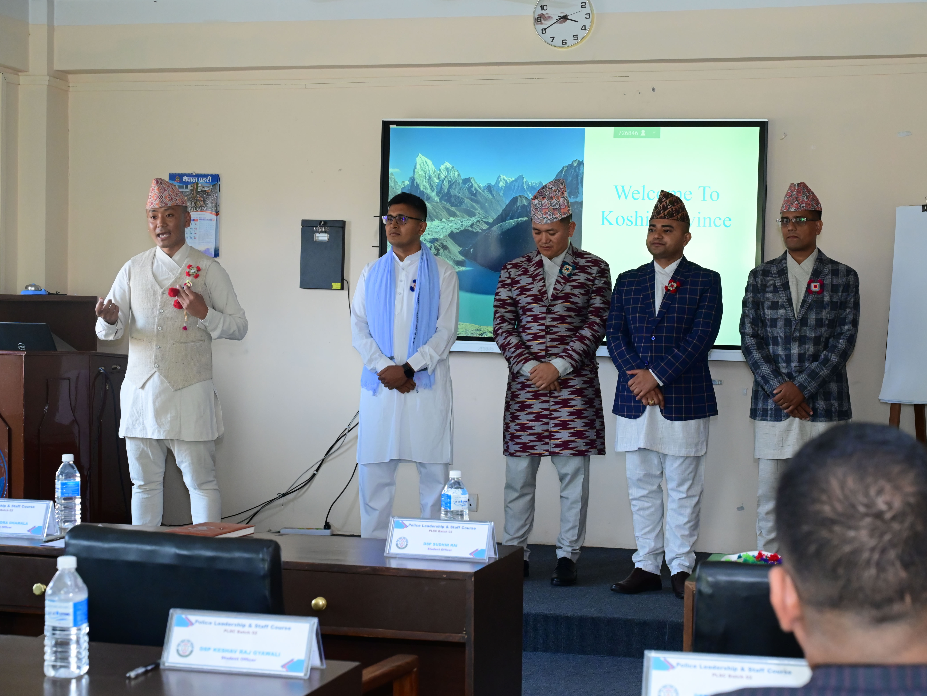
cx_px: 501
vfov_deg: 24.4
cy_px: 347
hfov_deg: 32.2
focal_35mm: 60
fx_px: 1607
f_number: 7.1
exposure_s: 1/160
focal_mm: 55
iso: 4000
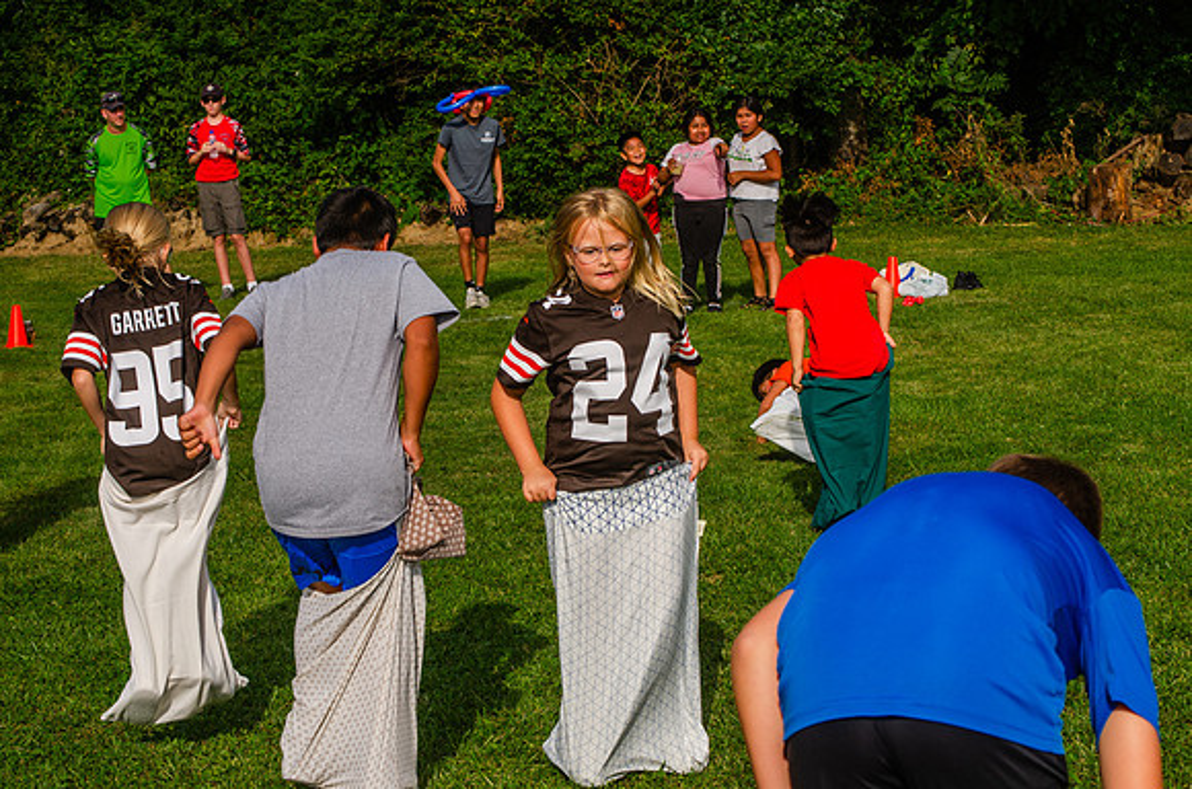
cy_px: 394
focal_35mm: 82
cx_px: 596
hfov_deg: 24.7
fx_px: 2726
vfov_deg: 16.5
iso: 100
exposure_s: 1/320
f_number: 9
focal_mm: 55
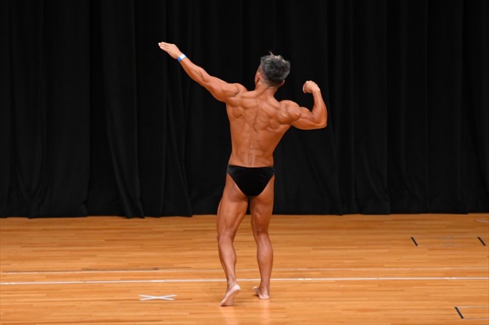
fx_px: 3462
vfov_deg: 5.4
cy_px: 162
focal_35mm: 255
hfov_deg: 8.1
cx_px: 244
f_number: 5.6
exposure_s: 1/400
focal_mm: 170
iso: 3200
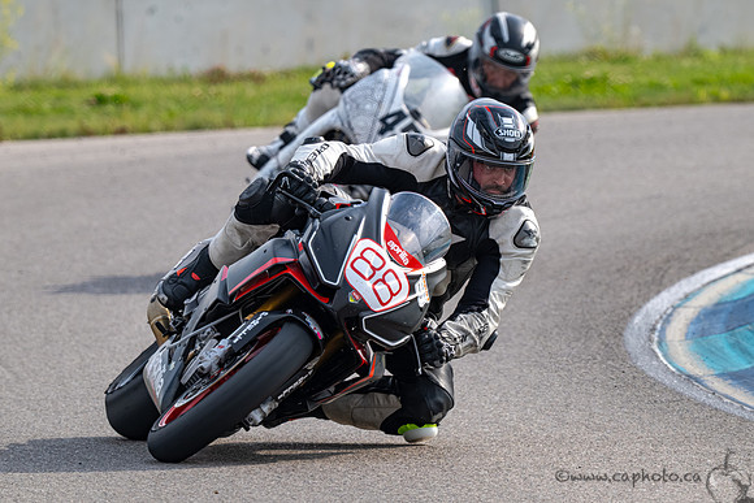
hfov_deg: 3.0
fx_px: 14495
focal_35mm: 692
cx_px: 377
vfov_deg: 2.0
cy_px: 262
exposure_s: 1/1250
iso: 800
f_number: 10
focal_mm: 600
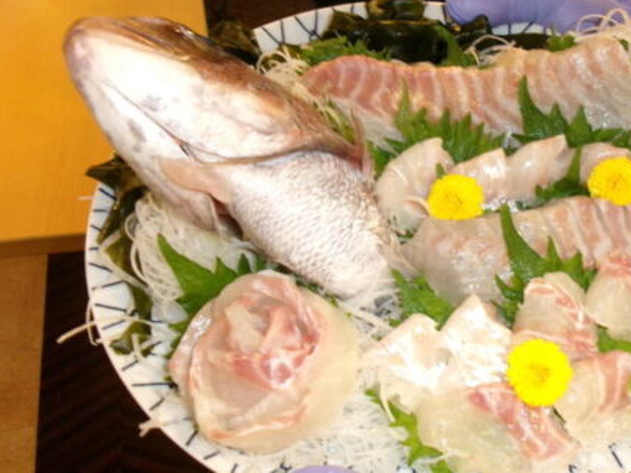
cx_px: 430
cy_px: 275
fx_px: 711
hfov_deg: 47.0
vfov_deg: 36.7
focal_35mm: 39
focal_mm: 5.1
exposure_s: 1/34
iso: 364
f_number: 3.9
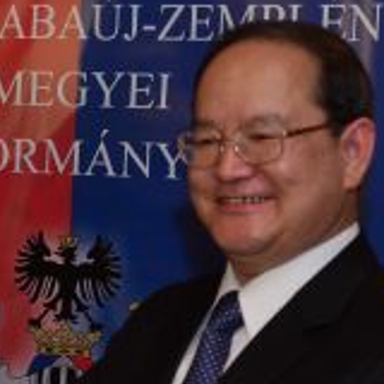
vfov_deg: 11.0
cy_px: 268
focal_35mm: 159
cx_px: -19
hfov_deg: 10.9
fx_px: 1996
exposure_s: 1/160
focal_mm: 40
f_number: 4.5
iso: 1000
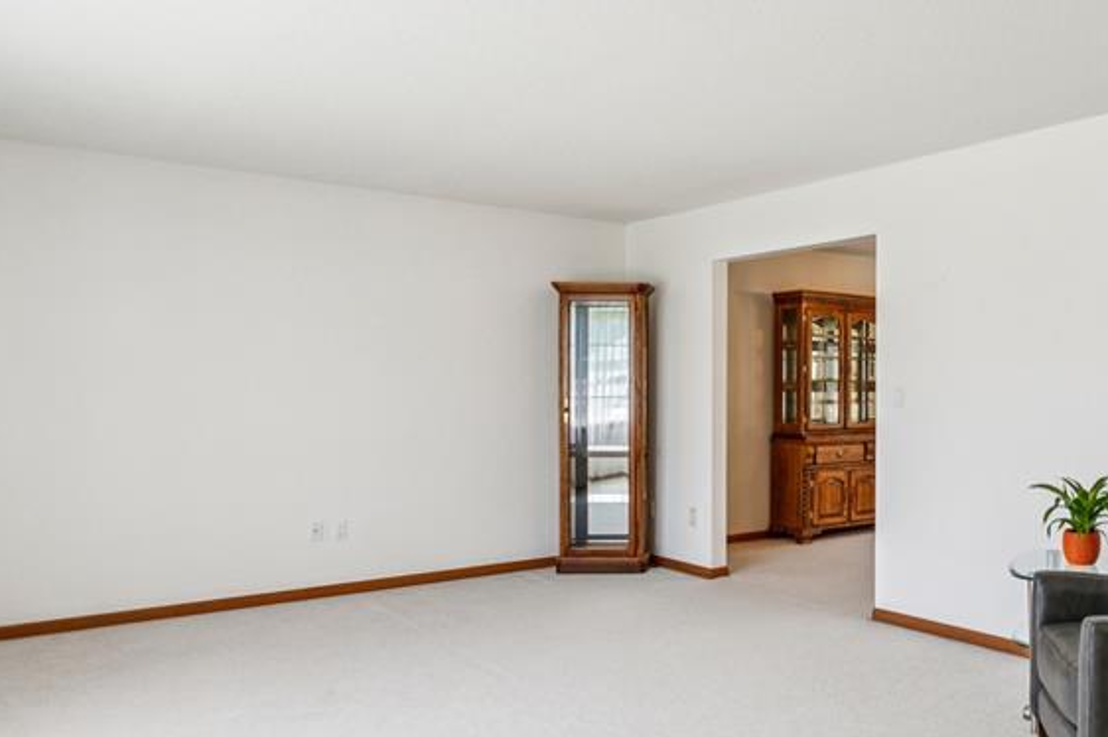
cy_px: 402
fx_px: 954
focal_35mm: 31
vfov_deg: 42.2
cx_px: 844
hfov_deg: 57.0
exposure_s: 1/15
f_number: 13
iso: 320
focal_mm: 17
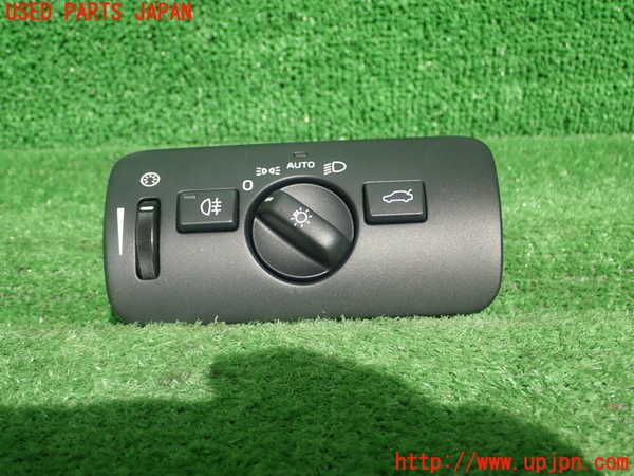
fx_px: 897
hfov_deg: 38.9
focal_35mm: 49
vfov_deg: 29.7
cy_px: 238
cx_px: 317
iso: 160
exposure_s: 1/200
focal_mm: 8.99
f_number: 3.2
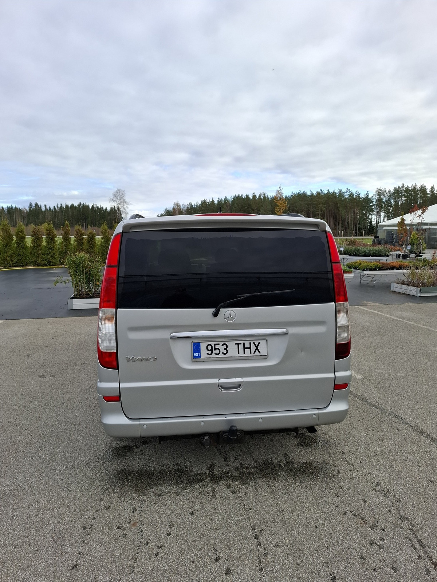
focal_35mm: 23
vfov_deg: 73.9
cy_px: 291
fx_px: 387
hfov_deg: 58.9
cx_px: 218
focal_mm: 5.54
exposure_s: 1/773
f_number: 1.8
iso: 50
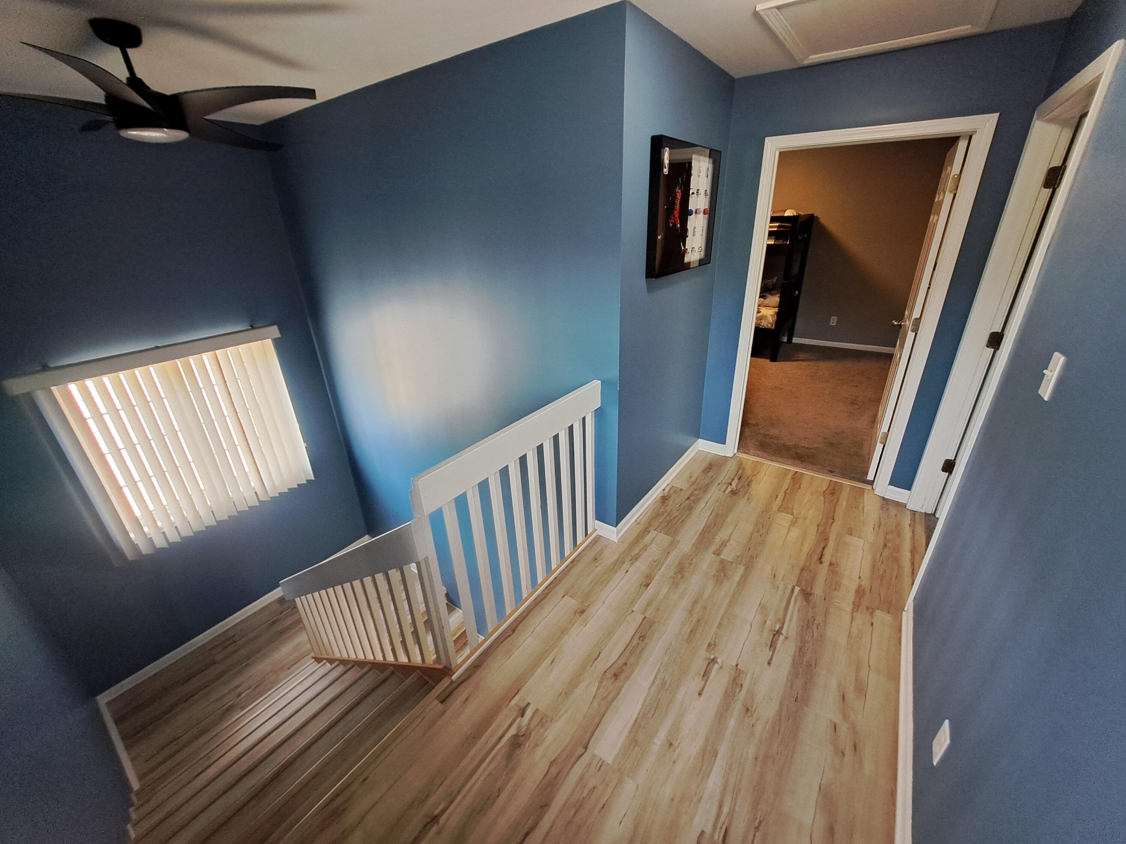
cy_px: 422
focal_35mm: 13
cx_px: 563
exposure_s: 1/40
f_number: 2.2
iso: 125
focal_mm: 1.74
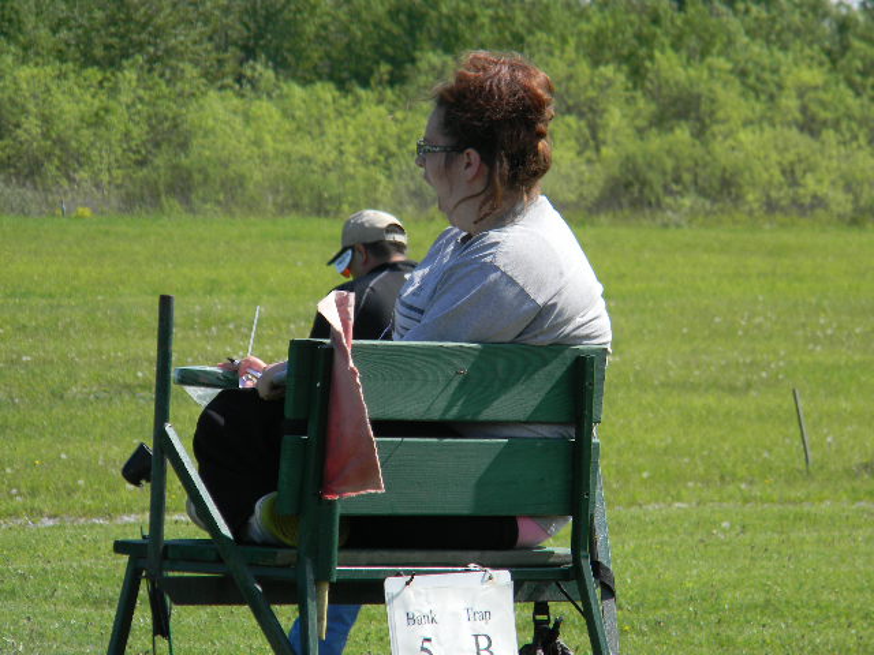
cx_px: 437
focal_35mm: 278
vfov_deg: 5.3
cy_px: 328
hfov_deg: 7.1
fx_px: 7019
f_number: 5.4
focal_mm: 50.4
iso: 80
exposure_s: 1/320
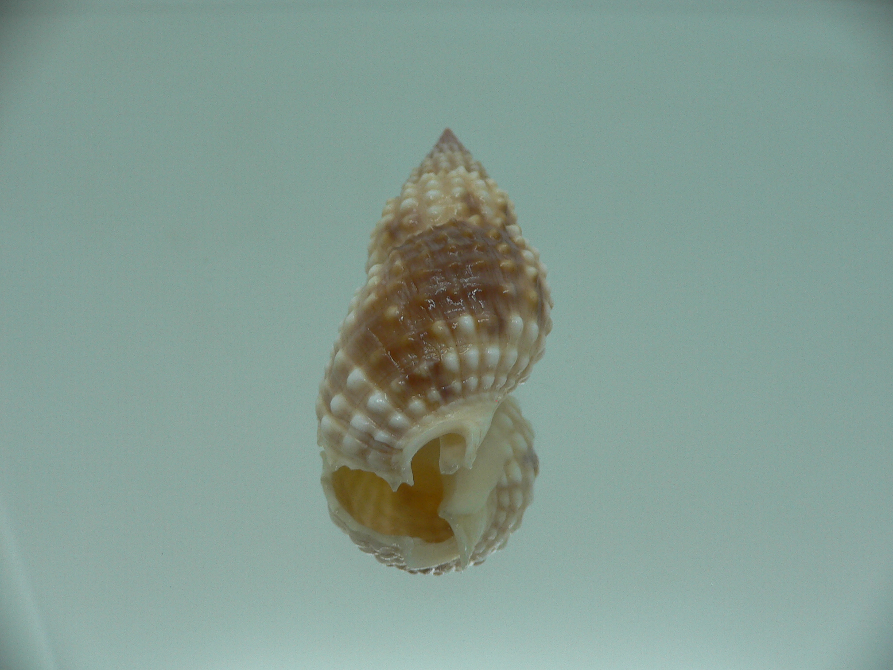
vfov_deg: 40.7
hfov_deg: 52.6
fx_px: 903
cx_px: 446
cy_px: 335
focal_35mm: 35
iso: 80
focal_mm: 4.6
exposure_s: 1/60
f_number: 2.8
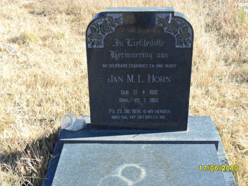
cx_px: 124
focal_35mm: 52
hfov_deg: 36.8
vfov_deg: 28.1
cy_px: 93
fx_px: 373
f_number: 5
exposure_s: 1/125
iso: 100
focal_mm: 9.3
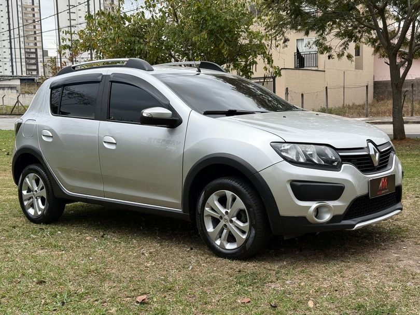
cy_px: 158
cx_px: 210
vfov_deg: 30.3
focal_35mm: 48
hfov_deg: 39.6
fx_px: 583
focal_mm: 6.76
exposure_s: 1/975
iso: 64
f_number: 1.78
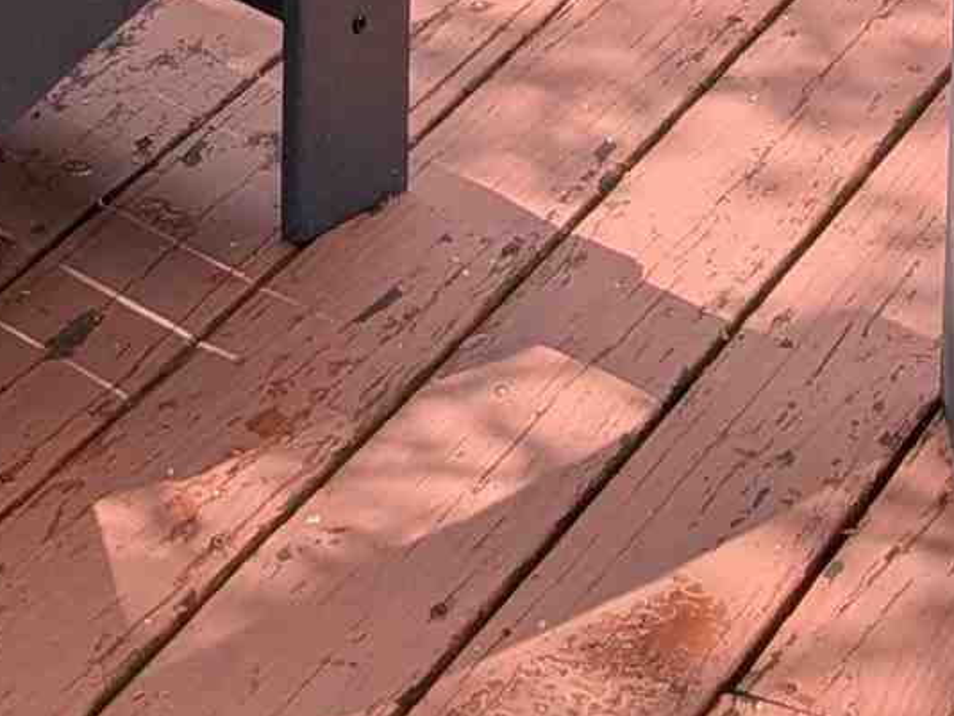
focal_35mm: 138
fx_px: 3805
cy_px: -1323
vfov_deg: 9.0
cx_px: 59
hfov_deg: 14.1
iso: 28
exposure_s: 1/1190
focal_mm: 4.53
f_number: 1.7
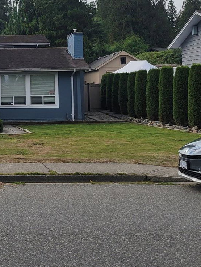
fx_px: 580
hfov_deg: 18.5
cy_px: 65
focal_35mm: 75
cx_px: -46
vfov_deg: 25.6
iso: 40
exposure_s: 1/3291
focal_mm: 5.4
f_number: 1.8
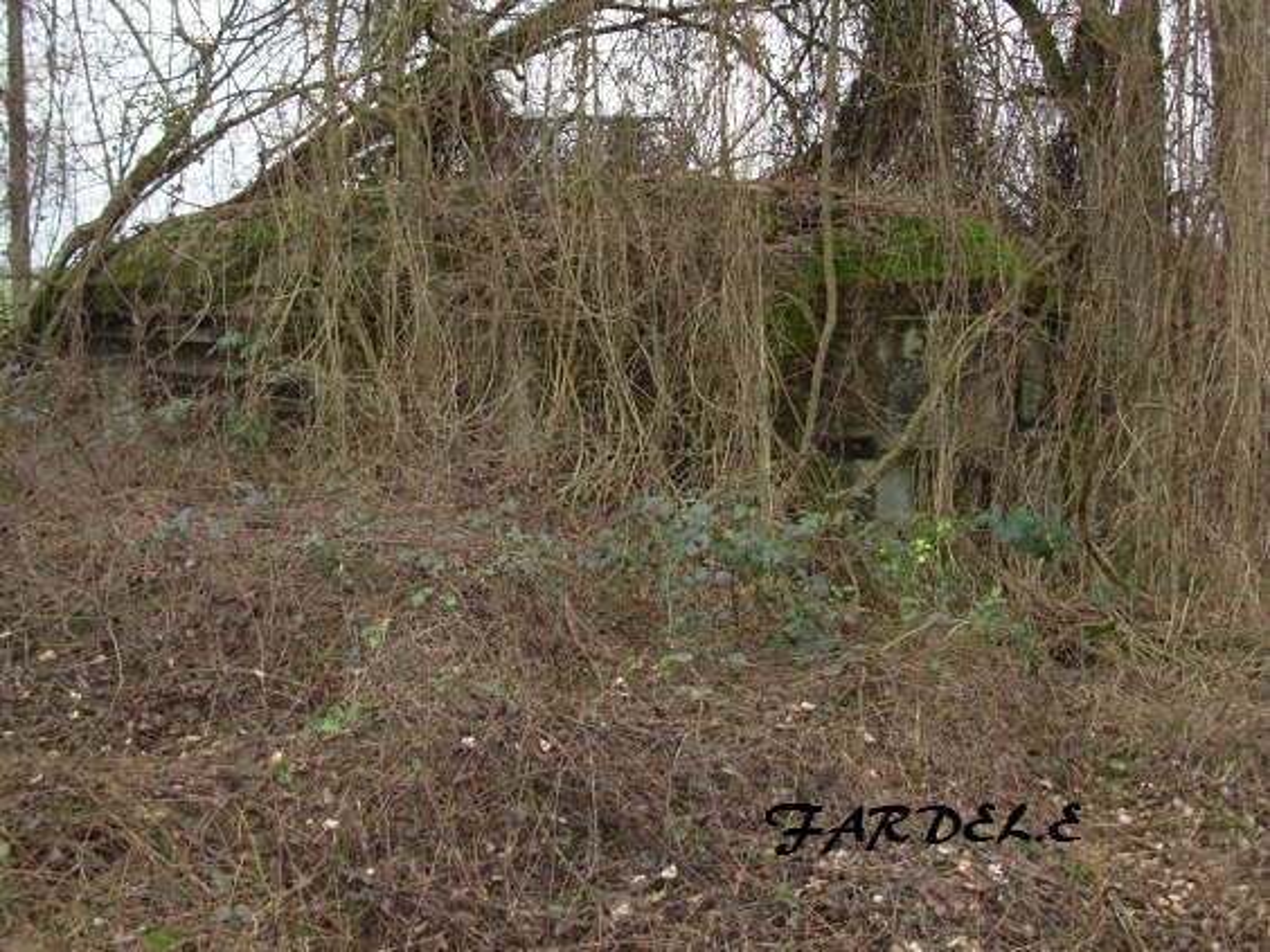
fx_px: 1908
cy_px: 476
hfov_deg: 36.8
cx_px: 635
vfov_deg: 28.0
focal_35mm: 52
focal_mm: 8.5
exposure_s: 1/136
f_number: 3.2
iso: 200
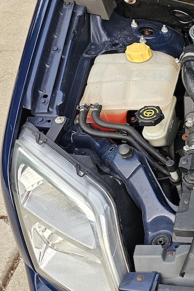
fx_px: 477
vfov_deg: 33.8
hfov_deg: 18.6
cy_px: 176
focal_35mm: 59
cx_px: 336
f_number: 1.7
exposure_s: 1/180
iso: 64
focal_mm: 6.3
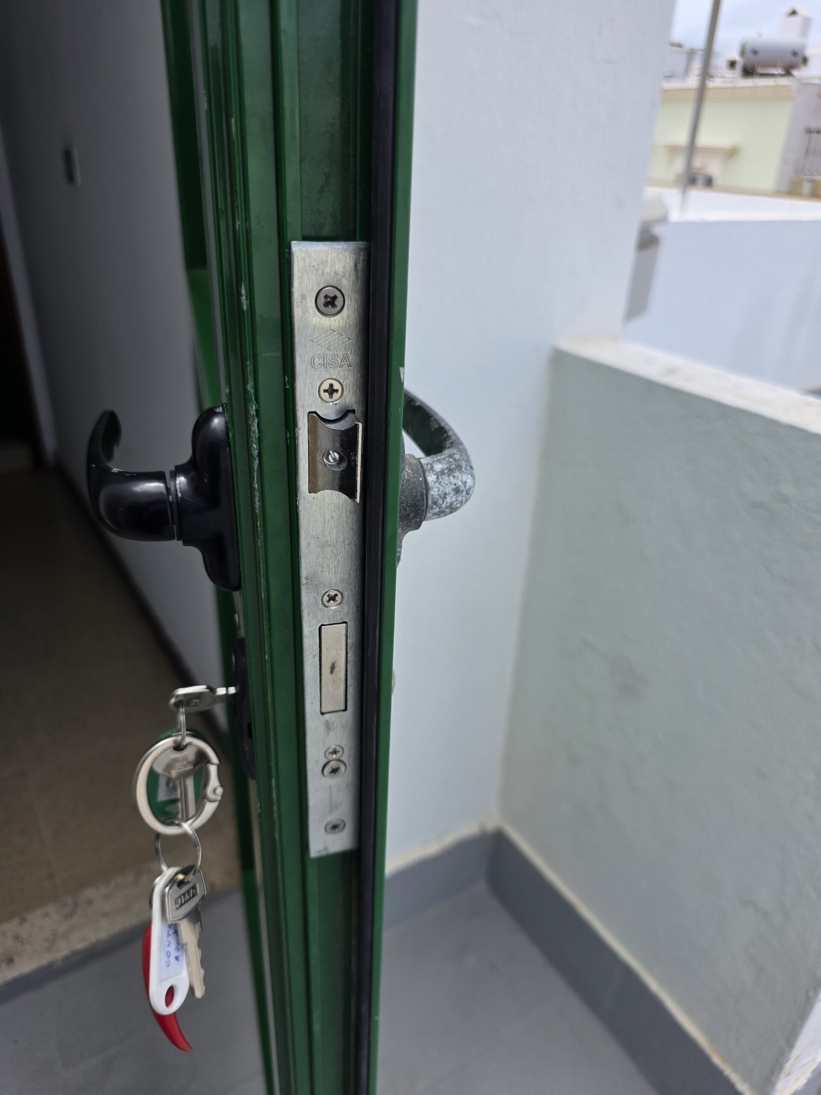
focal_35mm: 23
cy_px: 548
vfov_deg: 73.9
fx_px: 727
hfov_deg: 58.9
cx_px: 410
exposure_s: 1/4650
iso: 80
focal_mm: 6.3
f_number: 1.7
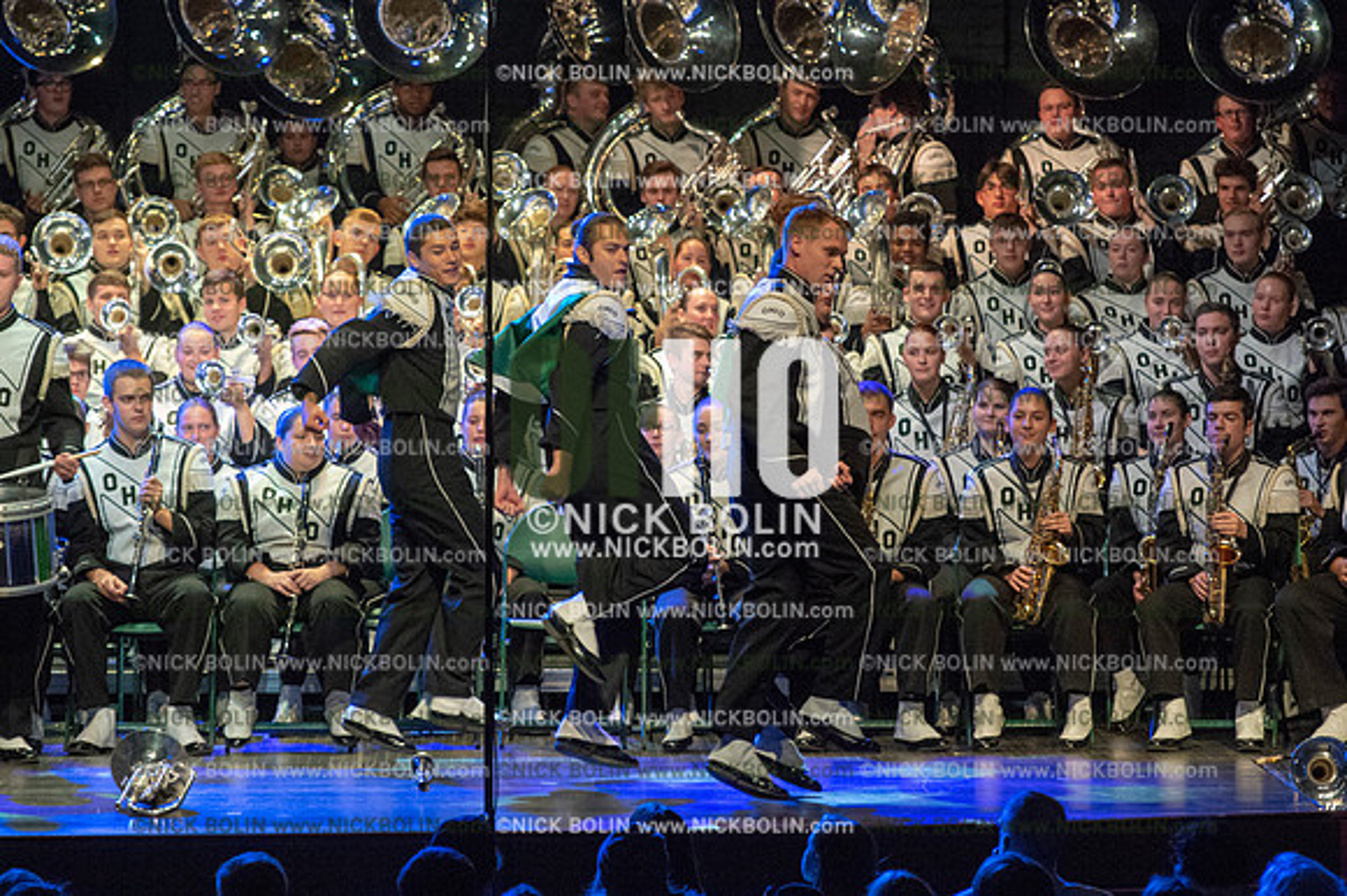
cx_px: 674
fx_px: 7853
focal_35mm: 210
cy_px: 448
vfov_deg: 6.5
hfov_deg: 9.8
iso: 8000
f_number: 5.6
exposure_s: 1/400
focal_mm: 210
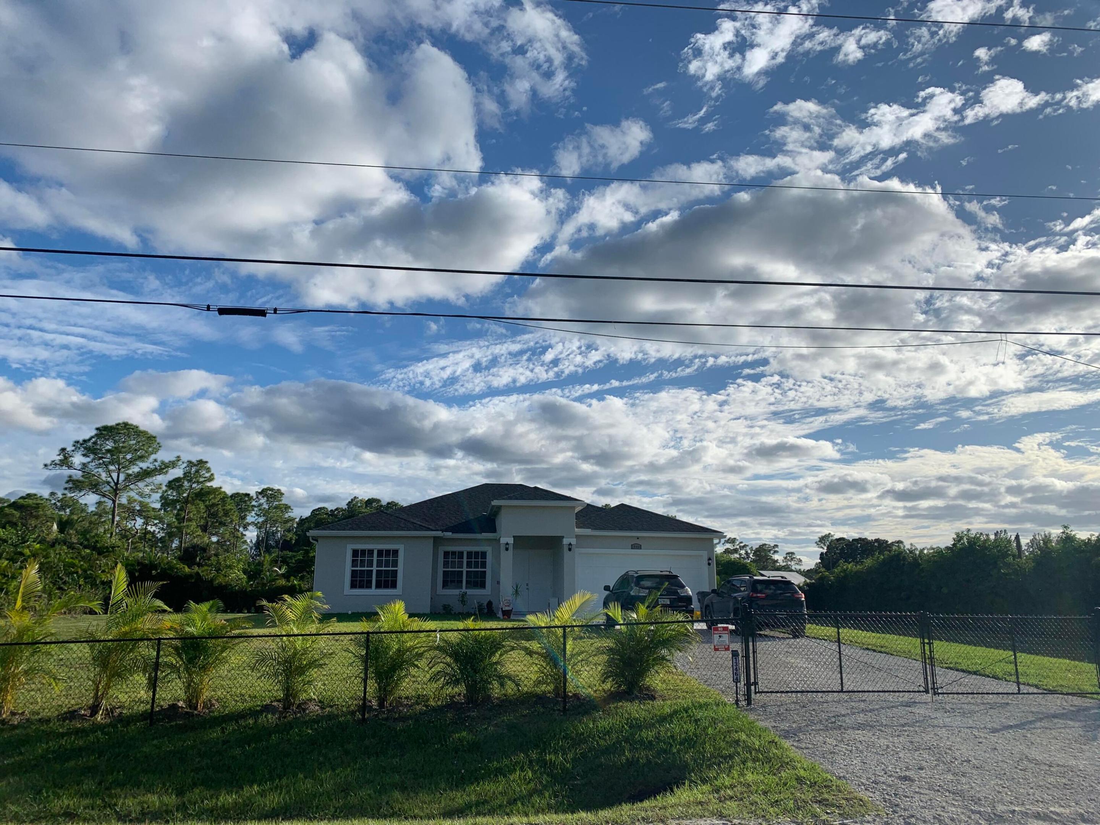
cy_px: 412
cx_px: 550
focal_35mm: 26
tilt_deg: +10.9
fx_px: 826
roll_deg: -0.5
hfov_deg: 67.3
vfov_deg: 53.1
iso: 25
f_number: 1.8
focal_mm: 4.25
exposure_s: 1/4902
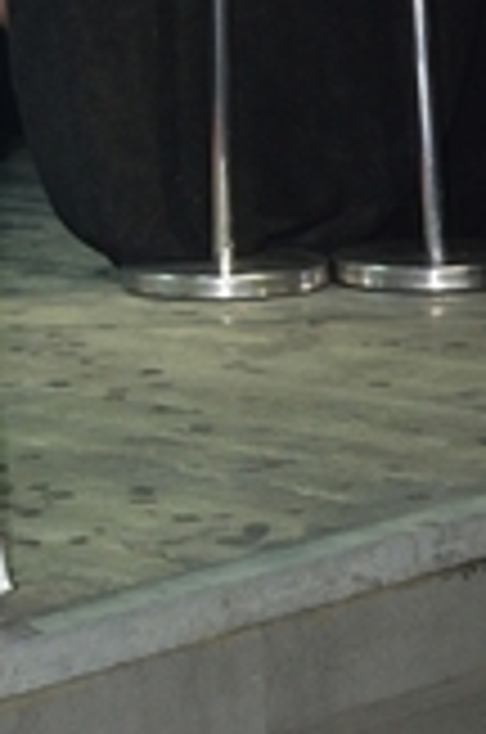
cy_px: -374
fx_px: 3408
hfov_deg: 8.0
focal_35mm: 168
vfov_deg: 11.7
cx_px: -284
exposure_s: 1/60
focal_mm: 35
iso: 640
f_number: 6.3
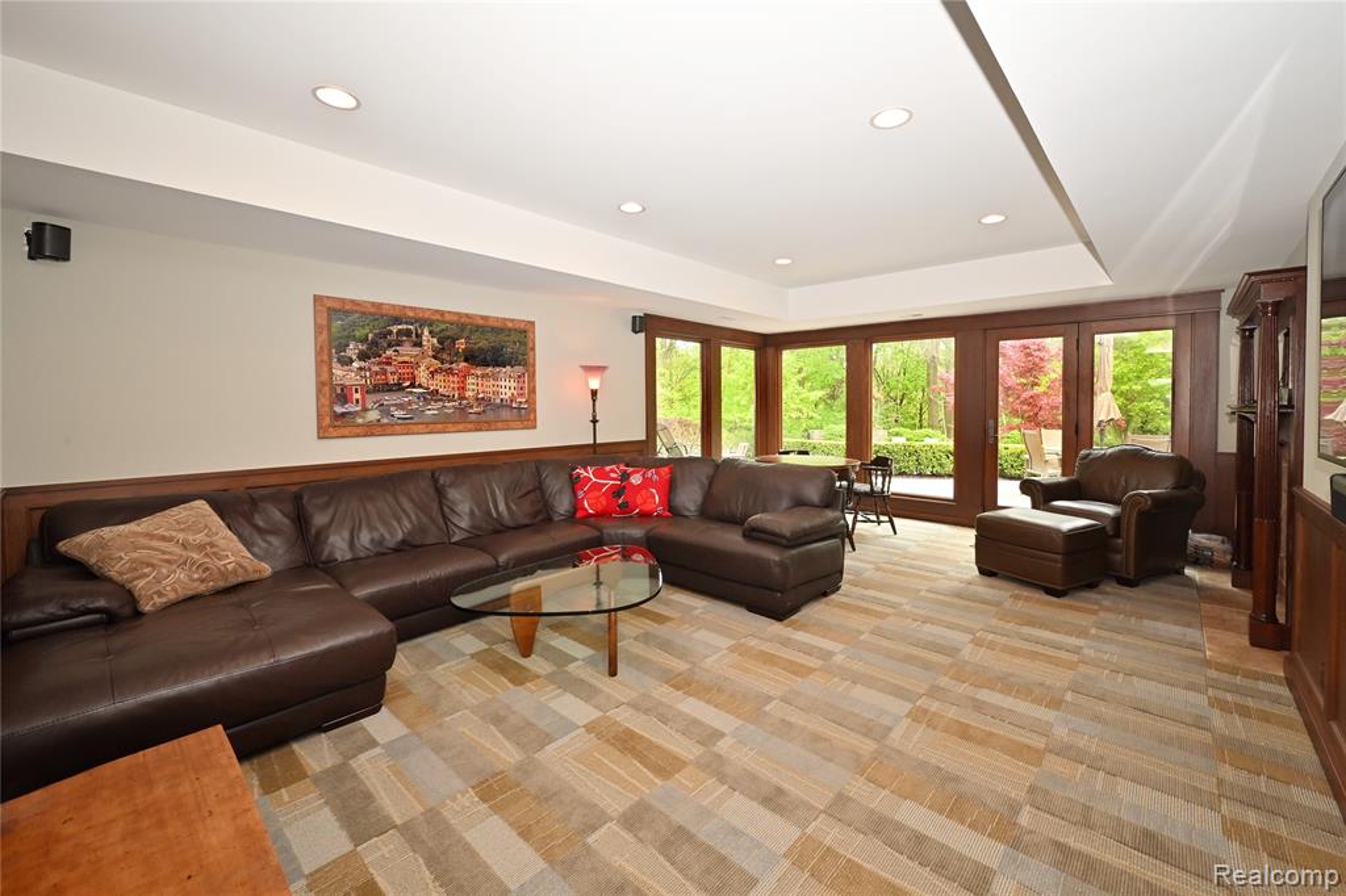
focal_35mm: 14
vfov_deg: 81.2
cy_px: 448
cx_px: 673
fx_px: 523
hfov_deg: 104.3
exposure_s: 1/60
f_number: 11
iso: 800
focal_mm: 14
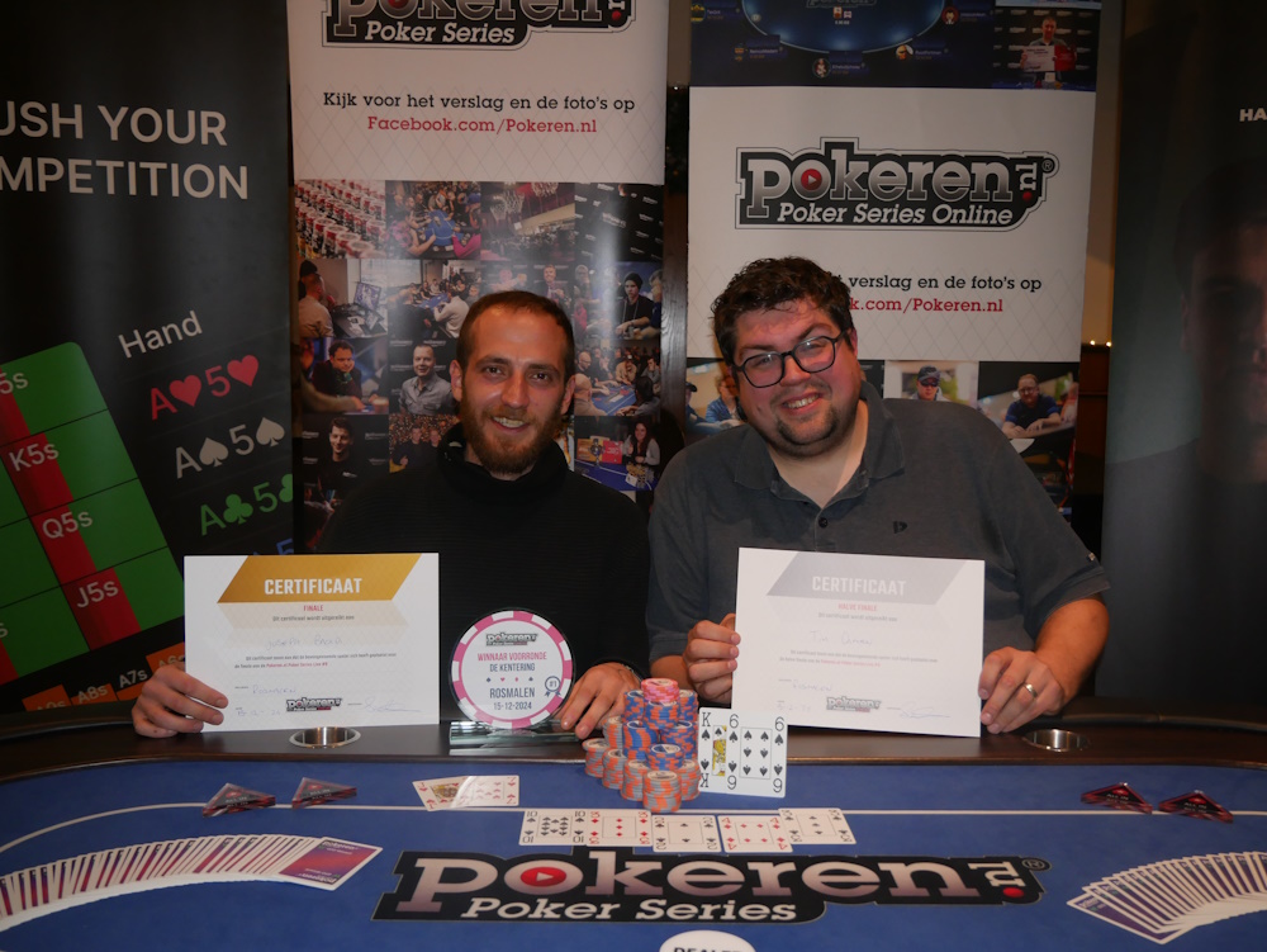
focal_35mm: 34
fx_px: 1245
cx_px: 634
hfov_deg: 53.9
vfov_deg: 41.8
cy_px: 476
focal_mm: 17
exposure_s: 1/60
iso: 800
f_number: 3.8
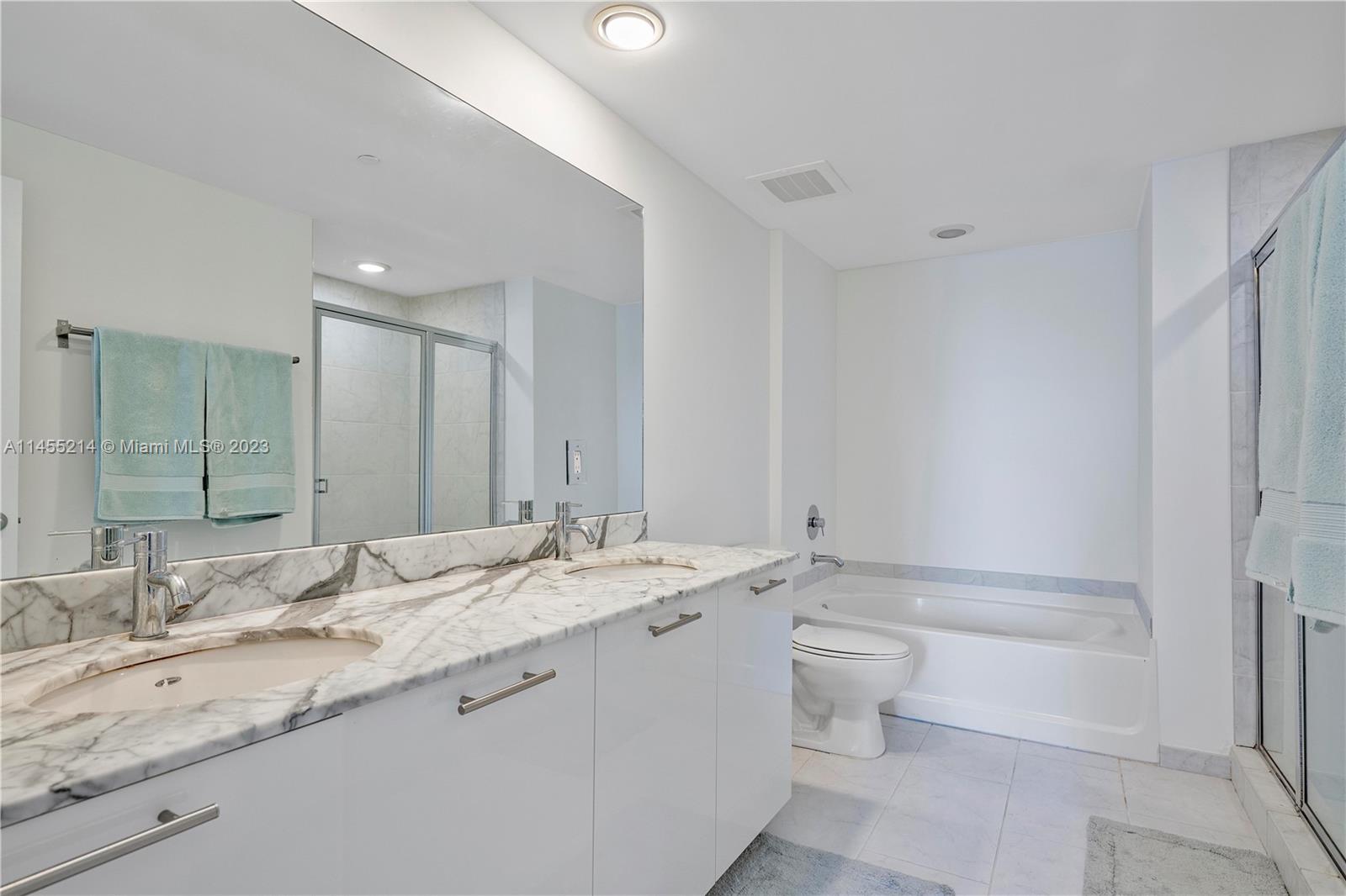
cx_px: 673
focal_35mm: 18
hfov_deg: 90.0
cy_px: 448
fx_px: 673
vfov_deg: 67.4
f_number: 8
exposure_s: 1/30
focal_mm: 18
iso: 800
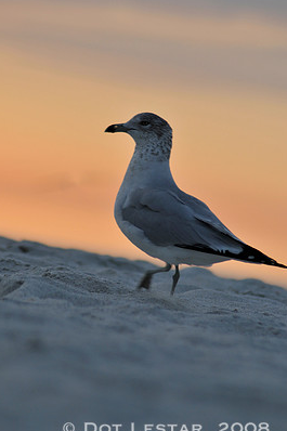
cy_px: 206
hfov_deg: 3.9
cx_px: 132
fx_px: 4261
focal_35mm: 356
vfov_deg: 5.8
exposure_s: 1/250
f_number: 8
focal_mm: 210
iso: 200
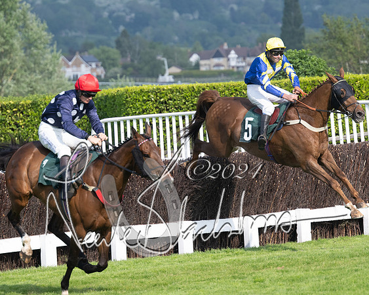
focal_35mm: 278
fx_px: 3038
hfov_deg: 6.9
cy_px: 148
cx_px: 148
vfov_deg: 5.6
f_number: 4
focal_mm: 165
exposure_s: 1/2500
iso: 400
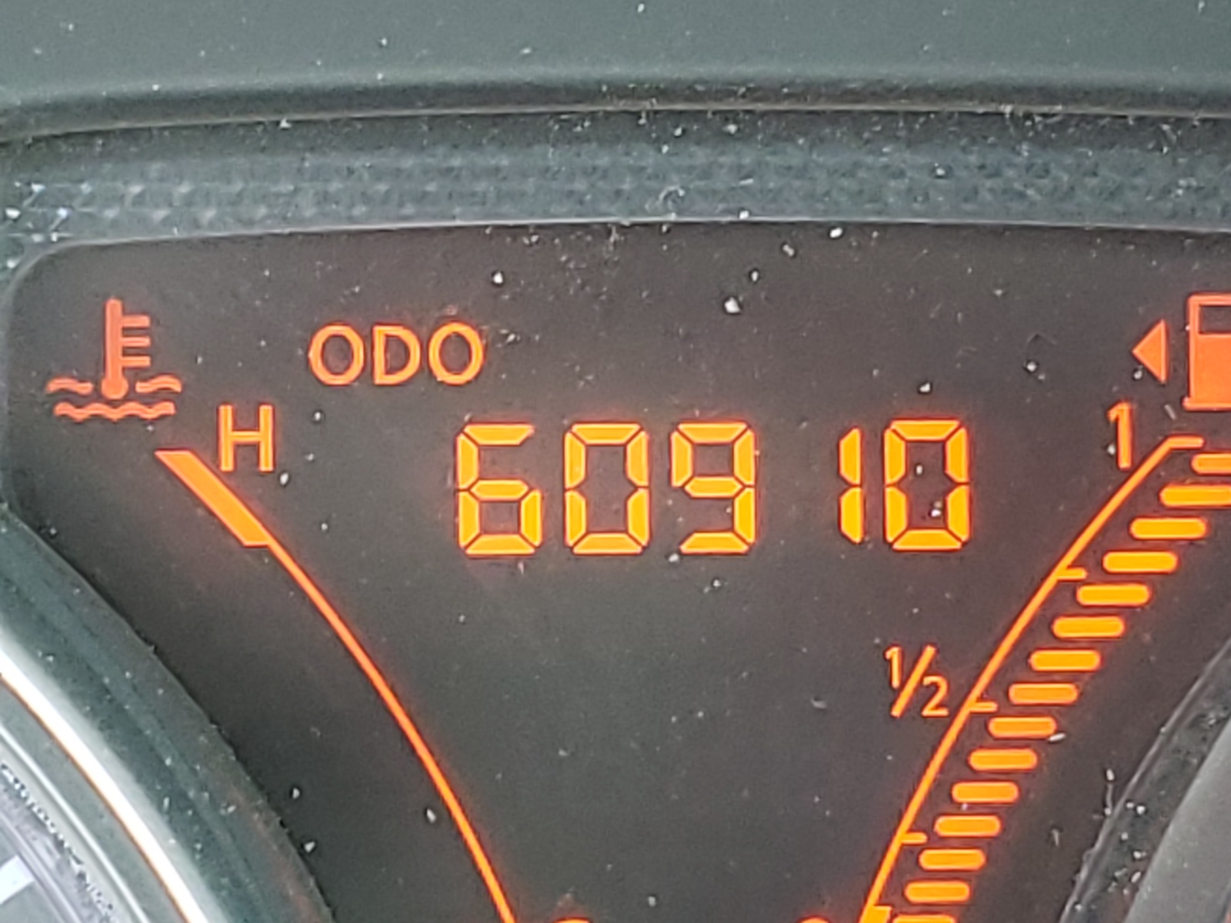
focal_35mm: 26
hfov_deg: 67.3
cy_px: 462
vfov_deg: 53.1
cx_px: 616
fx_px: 925
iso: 116
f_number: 1.5
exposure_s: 1/60.2
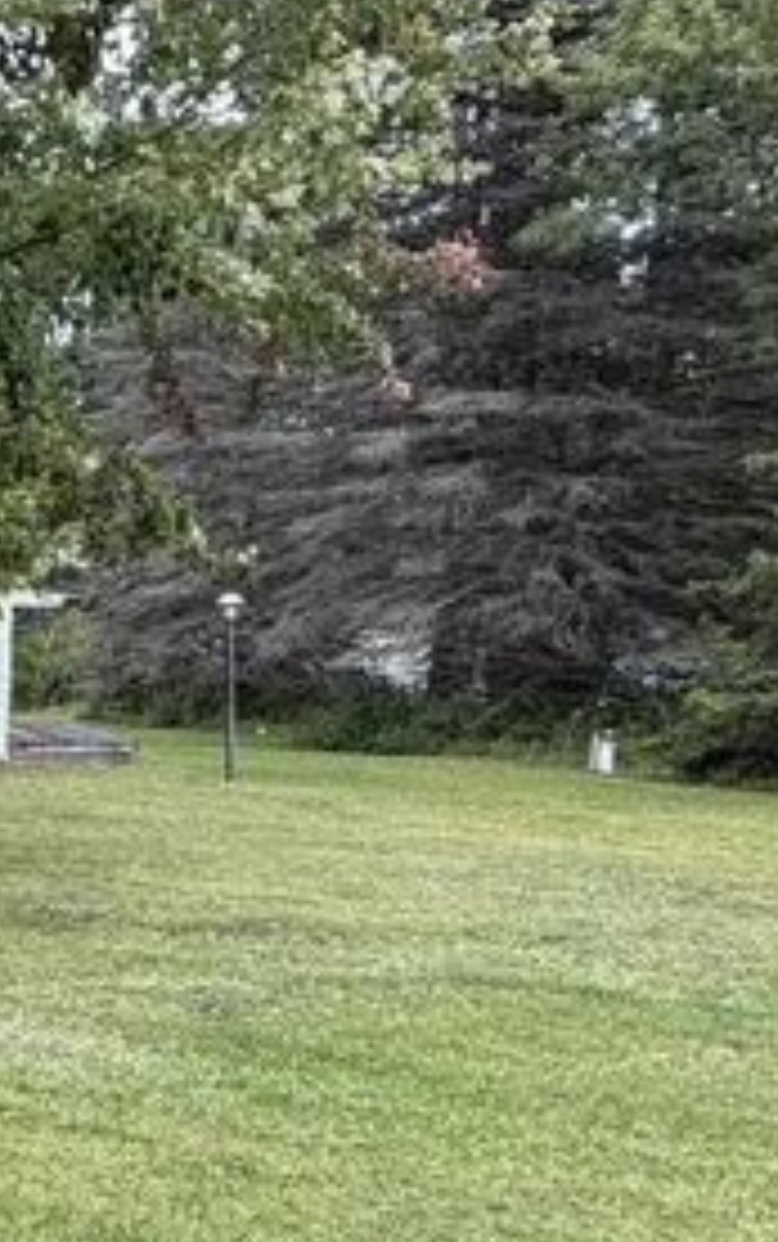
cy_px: 868
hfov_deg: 18.3
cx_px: -648
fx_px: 1862
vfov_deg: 36.3
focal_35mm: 55
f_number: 2.2
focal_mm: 2.22
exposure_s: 1/188
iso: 40
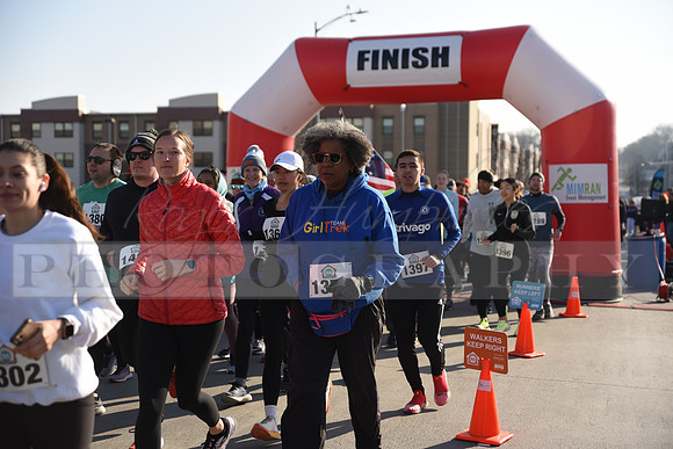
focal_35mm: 52
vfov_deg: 26.0
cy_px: 224
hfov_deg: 38.2
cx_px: 336
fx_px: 972
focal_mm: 52
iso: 100
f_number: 2.8
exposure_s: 1/1250
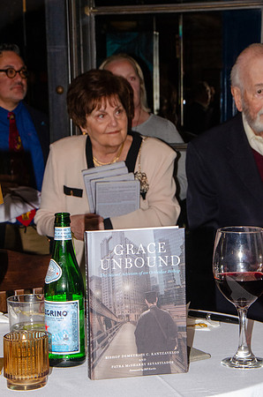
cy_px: 198
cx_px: 132
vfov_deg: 21.0
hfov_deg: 14.0
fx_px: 1073
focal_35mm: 98
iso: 2500
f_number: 14
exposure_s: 1/125
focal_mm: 65
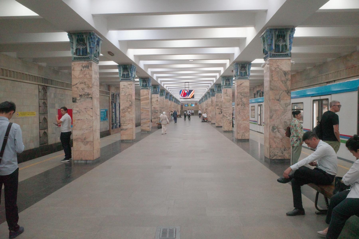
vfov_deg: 46.4
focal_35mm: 28
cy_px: 120
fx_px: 279
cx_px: 180
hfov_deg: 65.5
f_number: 11
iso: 6400
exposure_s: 1/60
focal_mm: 18.3
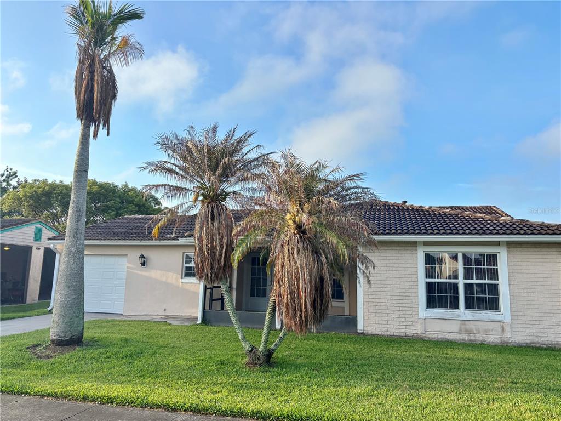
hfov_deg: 67.3
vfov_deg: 53.1
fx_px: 421
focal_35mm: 26
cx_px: 280
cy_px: 210
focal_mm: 5.96
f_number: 1.6
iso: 50
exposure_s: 1/1783
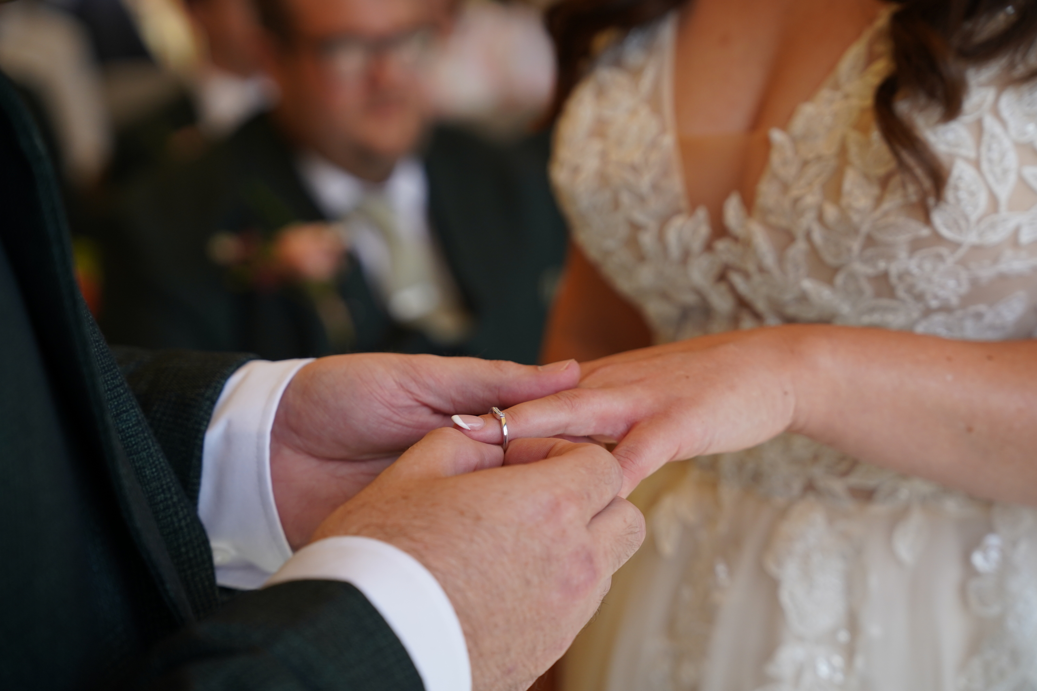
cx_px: 518
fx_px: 2016
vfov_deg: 19.5
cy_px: 346
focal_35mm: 70
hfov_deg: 28.8
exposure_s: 1/2000
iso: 640
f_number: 4
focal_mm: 70
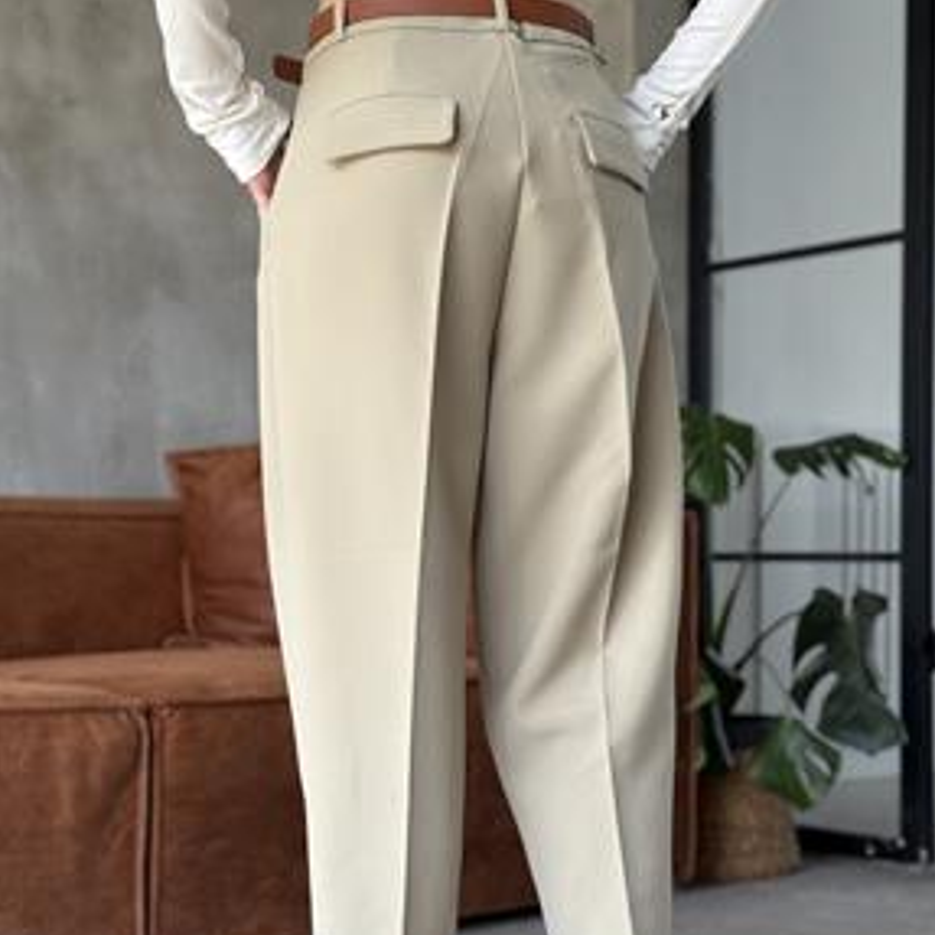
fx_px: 1925
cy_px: 580
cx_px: 518
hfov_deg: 27.3
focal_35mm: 63
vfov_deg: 27.2
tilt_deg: -0.6
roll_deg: -0.1
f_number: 1.78
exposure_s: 1/66
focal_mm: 6.76
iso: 100
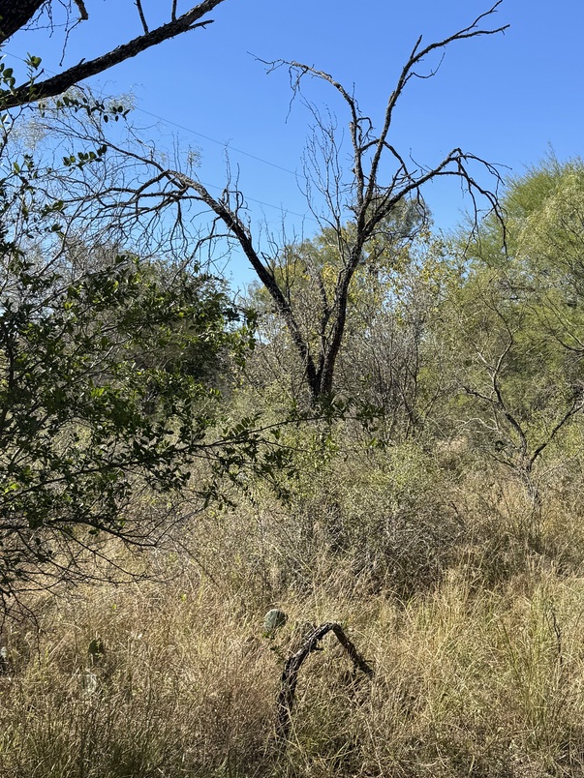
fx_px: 967
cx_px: 379
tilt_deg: +2.1
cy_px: 351
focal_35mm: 43
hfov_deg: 33.4
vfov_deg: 43.8
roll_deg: -0.2
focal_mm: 6.76
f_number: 1.78
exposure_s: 1/3096
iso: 80
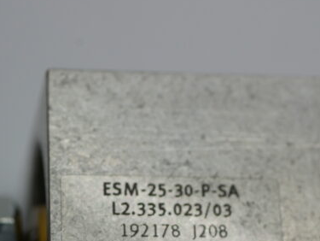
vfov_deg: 11.5
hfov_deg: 15.4
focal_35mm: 128
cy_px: 210
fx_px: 1184
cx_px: 148
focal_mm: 30
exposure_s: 1/250
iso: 200
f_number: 4
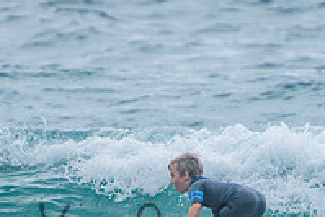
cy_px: 215
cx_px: 207
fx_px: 15828
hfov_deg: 1.2
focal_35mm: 1752
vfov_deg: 0.8
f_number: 5.6
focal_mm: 400
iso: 400
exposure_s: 1/2000
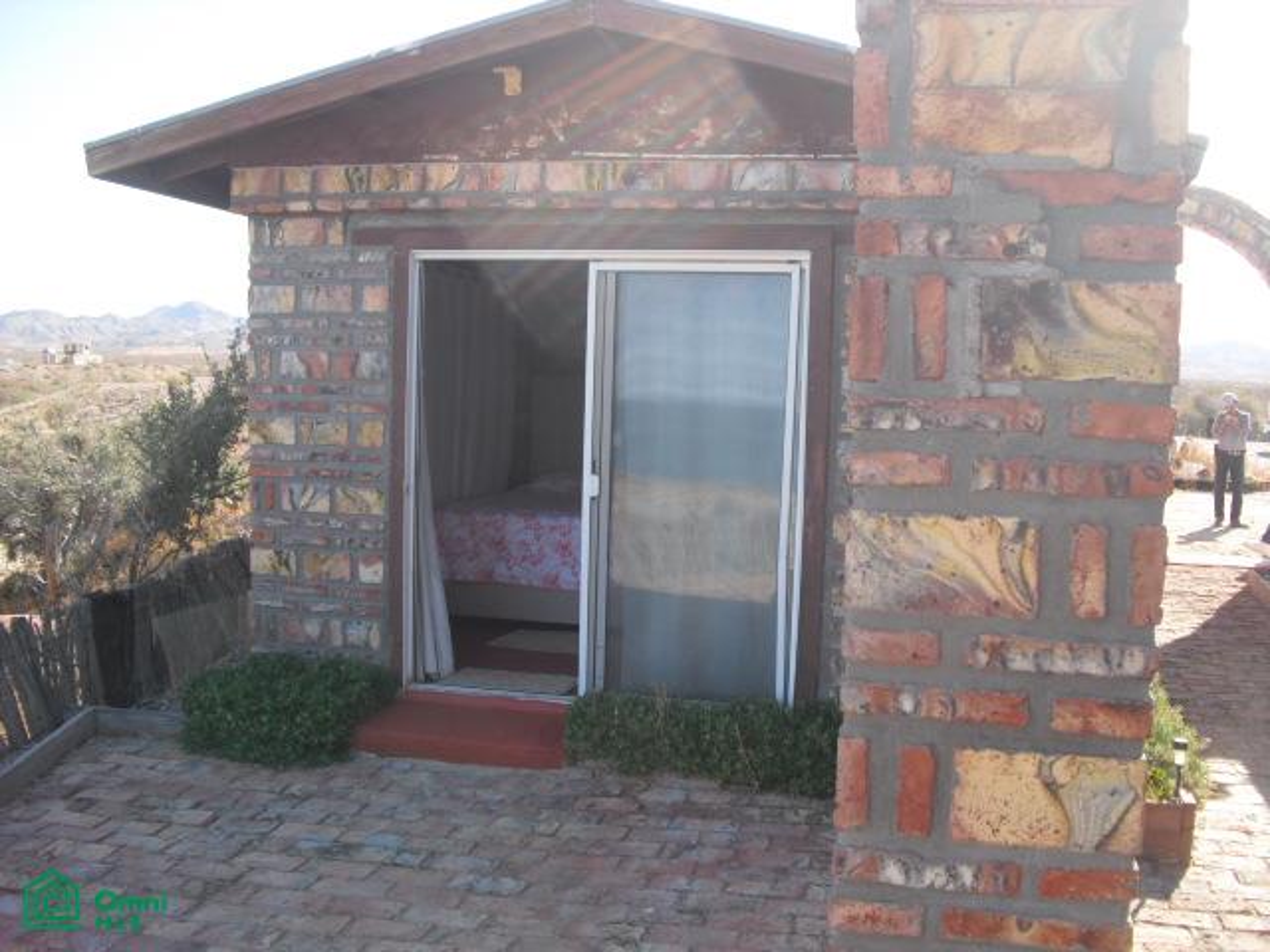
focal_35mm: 36
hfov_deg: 51.4
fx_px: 1321
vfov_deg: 39.7
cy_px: 476
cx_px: 635
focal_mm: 6.3
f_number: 3.1
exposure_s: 1/320
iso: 100
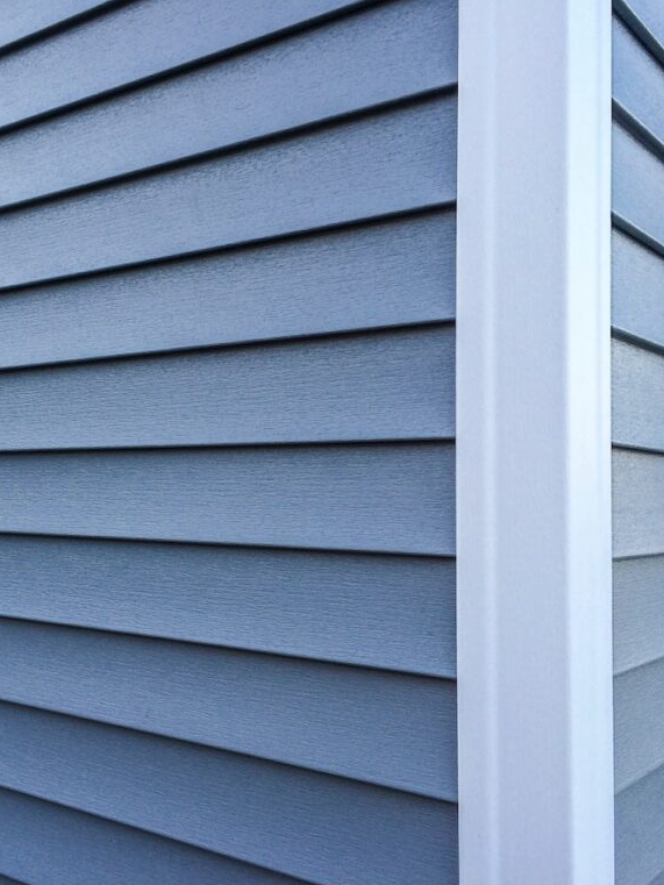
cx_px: 180
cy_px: 441
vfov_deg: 47.9
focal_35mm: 39
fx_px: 997
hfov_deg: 36.1
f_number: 2.2
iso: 32
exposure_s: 1/240
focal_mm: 4.2
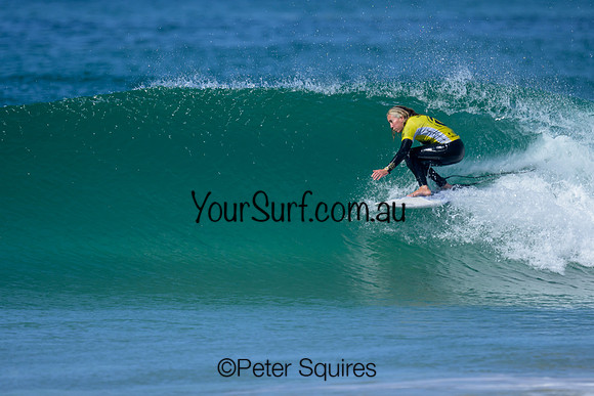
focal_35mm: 1100
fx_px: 18150
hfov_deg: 1.9
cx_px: 301
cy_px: 221
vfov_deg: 1.3
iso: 320
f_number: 6.3
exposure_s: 1/2000
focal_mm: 800
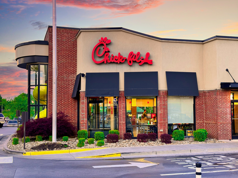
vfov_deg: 30.3
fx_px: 330
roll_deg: +0.2
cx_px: 119
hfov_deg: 39.7
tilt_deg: +4.3
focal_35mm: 48
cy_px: 89
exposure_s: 1/60
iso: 100
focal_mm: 6.86
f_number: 1.78
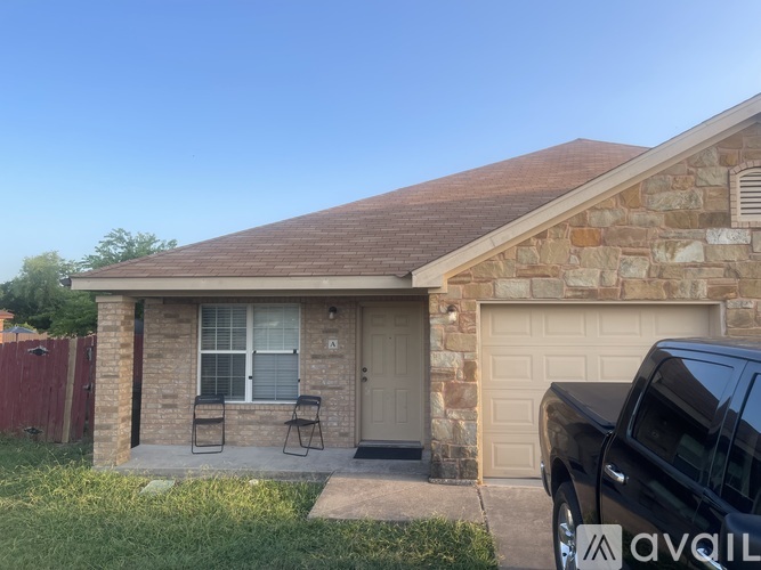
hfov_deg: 69.4
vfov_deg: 54.9
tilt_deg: +3.7
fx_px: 550
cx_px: 380
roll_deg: -0.5
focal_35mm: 25
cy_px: 285
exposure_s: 1/740
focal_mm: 5.1
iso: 32
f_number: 1.6
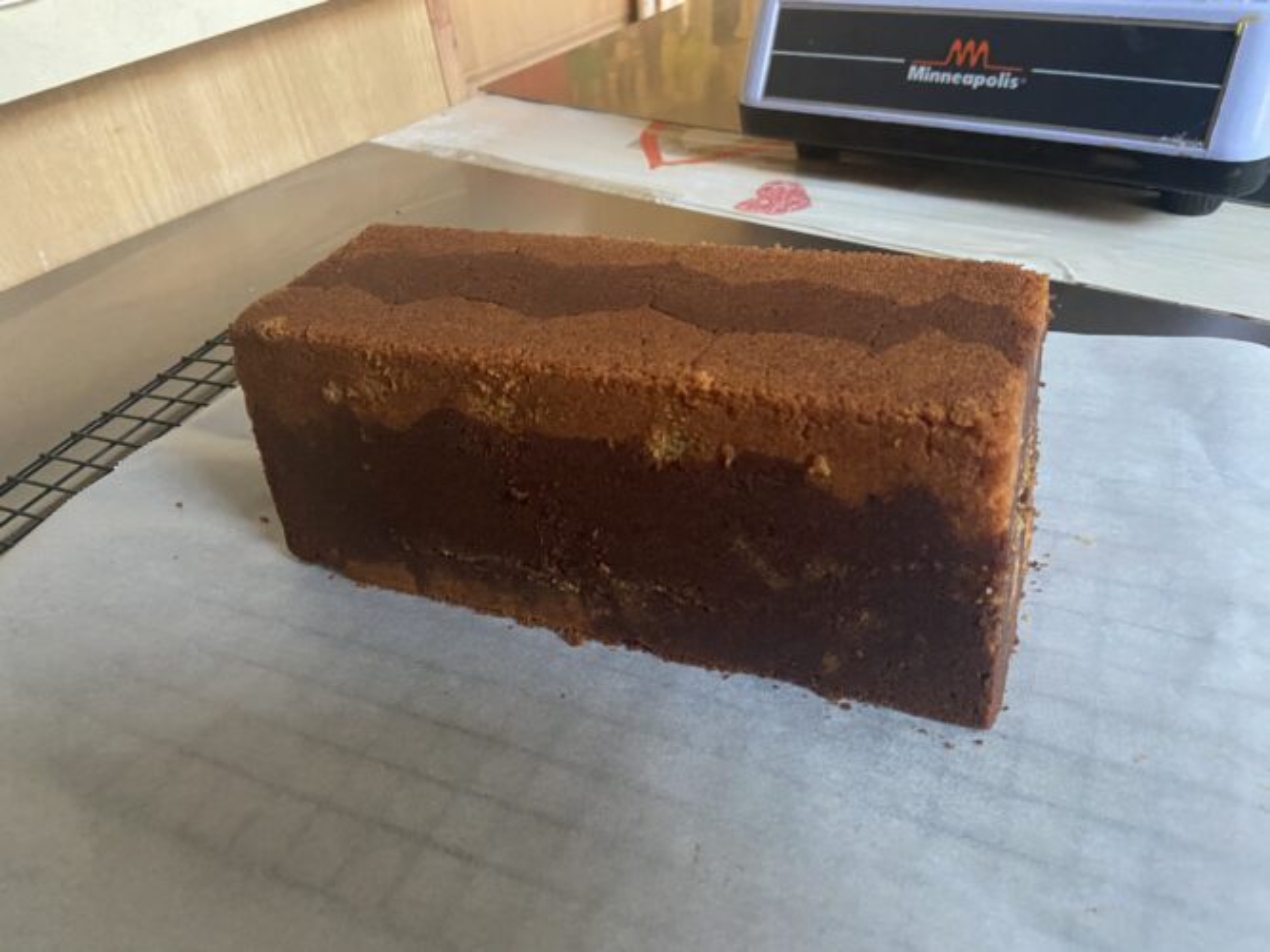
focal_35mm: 26
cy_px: 476
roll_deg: +8.3
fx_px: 954
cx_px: 635
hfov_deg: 67.3
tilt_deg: -38.4
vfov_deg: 53.0
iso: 640
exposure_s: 1/40
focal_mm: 4.25
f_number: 1.8
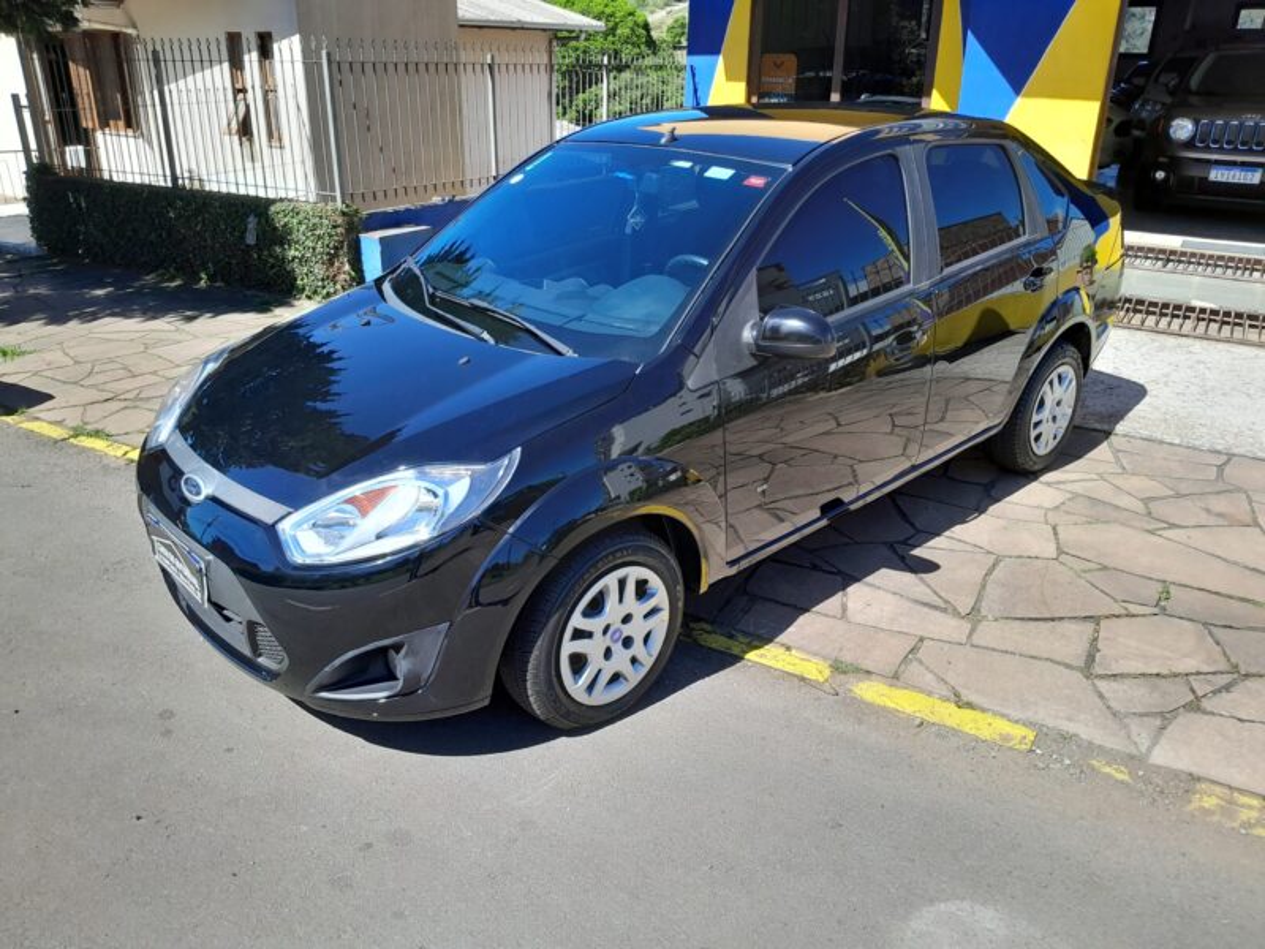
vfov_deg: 53.1
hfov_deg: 67.3
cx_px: 632
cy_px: 474
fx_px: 950
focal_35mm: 26
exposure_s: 1/258
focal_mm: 3.98
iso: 40
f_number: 1.8
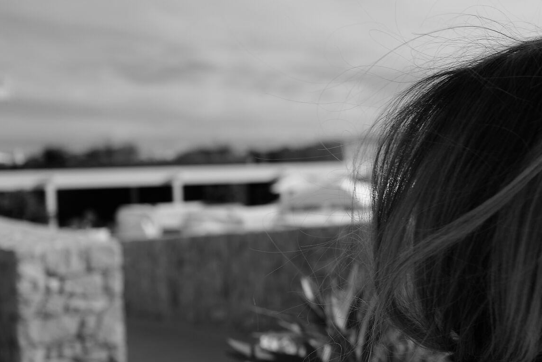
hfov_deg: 31.2
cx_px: 555
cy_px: 191
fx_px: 888
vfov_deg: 23.0
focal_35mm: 59
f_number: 4
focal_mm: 28
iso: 100
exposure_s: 1/1000
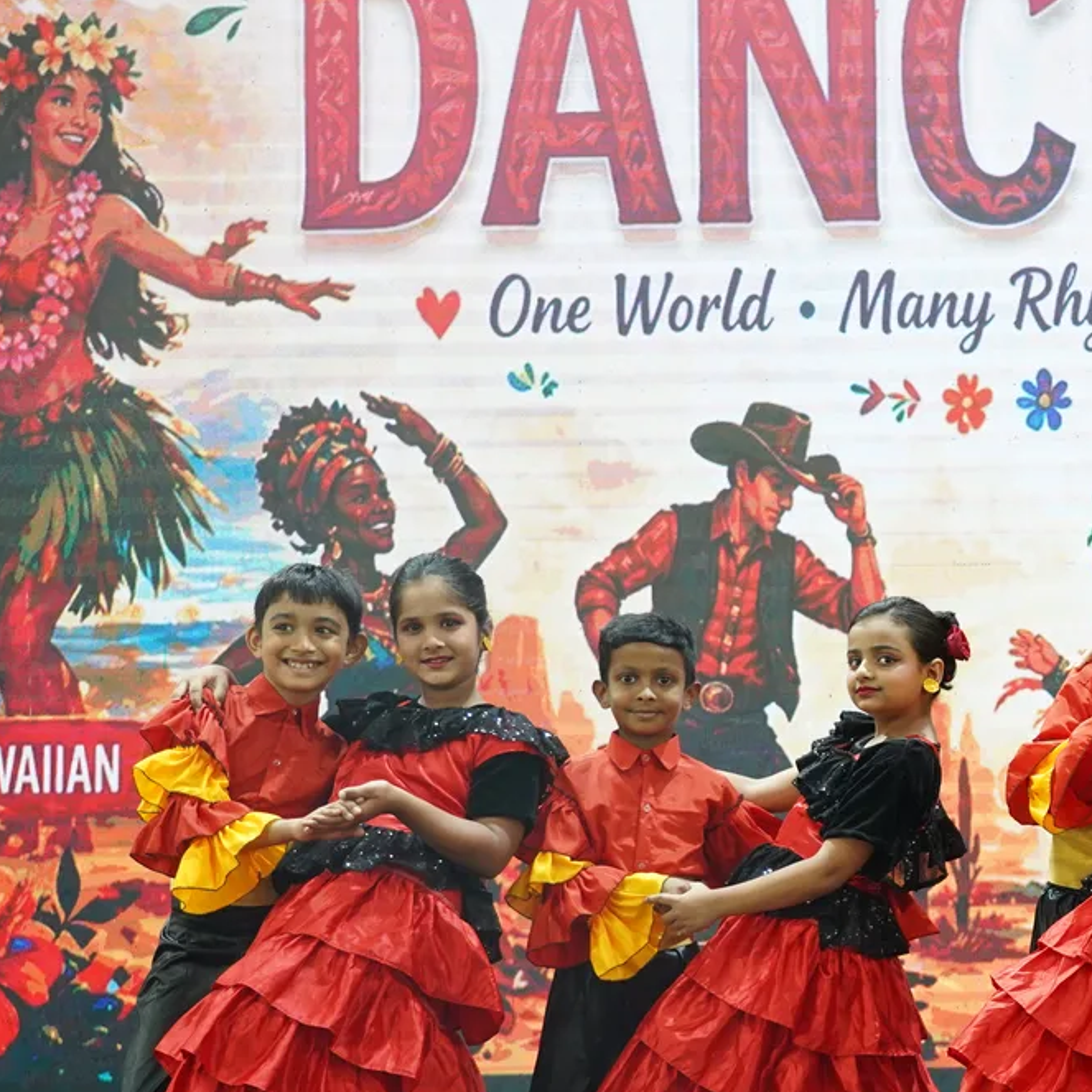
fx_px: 2855
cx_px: 1270
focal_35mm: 80
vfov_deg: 21.6
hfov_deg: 20.4
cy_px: 744
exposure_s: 1/100
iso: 2000
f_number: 4
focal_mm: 39
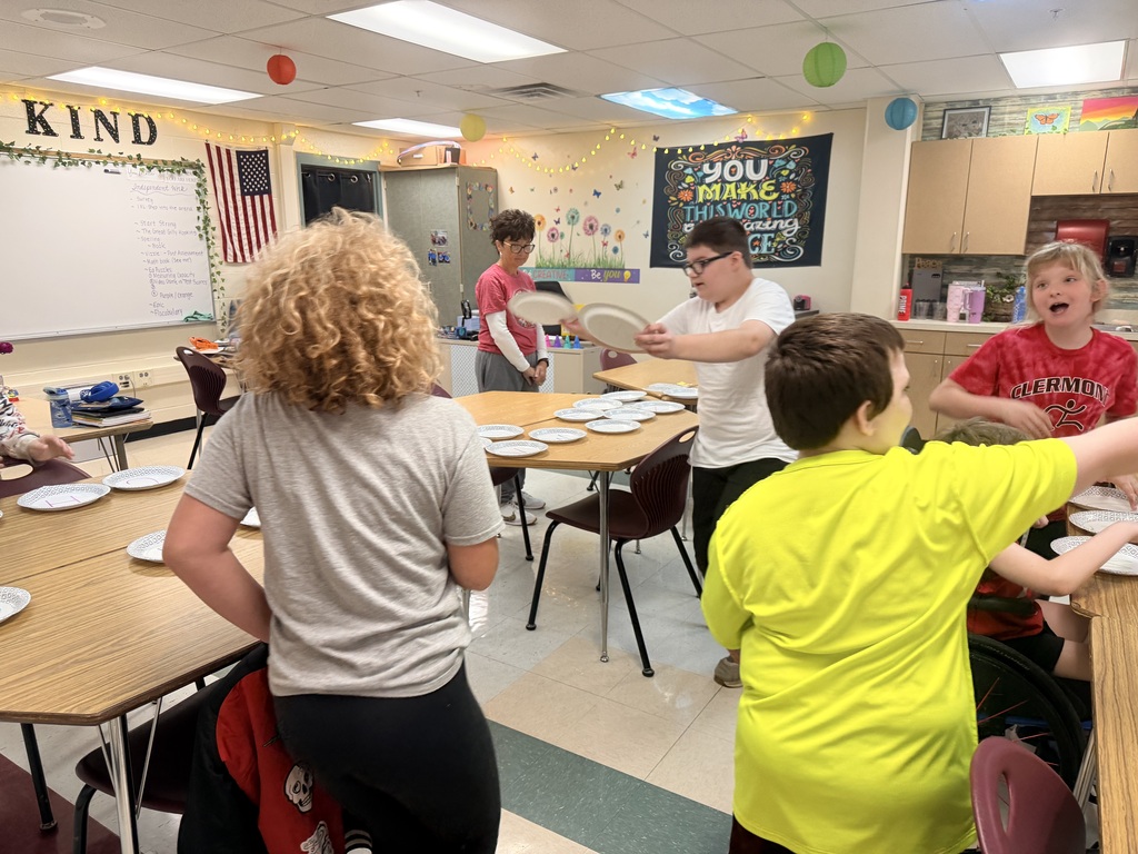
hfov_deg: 71.6
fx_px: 789
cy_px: 427
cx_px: 569
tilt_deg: -13.4
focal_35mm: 24
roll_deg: -0.8
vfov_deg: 56.8
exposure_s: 1/60
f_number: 1.78
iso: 200
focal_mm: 6.76
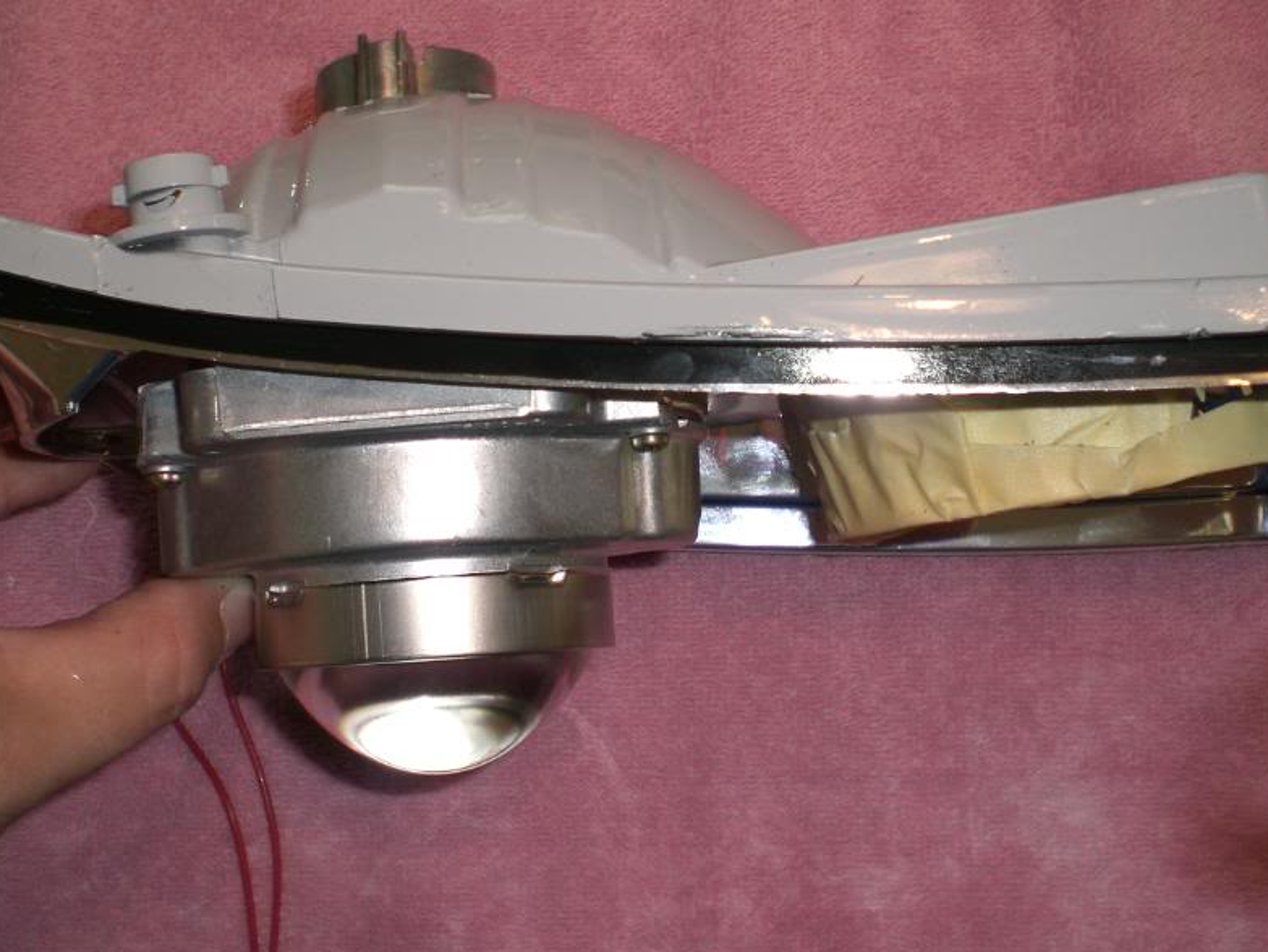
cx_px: 656
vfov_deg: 29.6
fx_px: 1796
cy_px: 380
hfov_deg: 38.9
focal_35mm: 49
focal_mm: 6.3
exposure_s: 1/60
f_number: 3.1
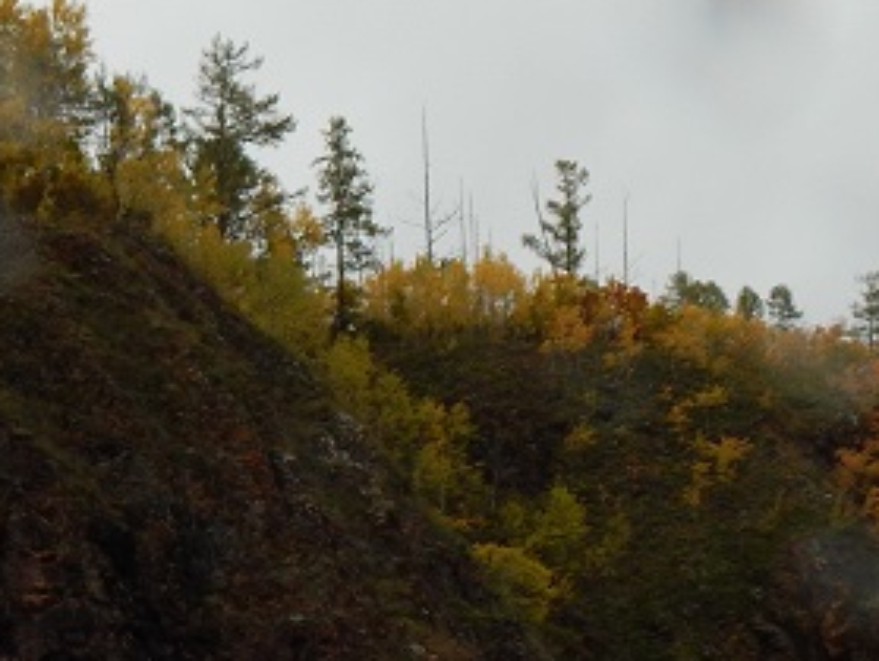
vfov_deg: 21.8
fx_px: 1602
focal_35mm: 63
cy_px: 771
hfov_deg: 30.3
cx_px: 236
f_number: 3
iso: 200
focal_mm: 4
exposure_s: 1/1250
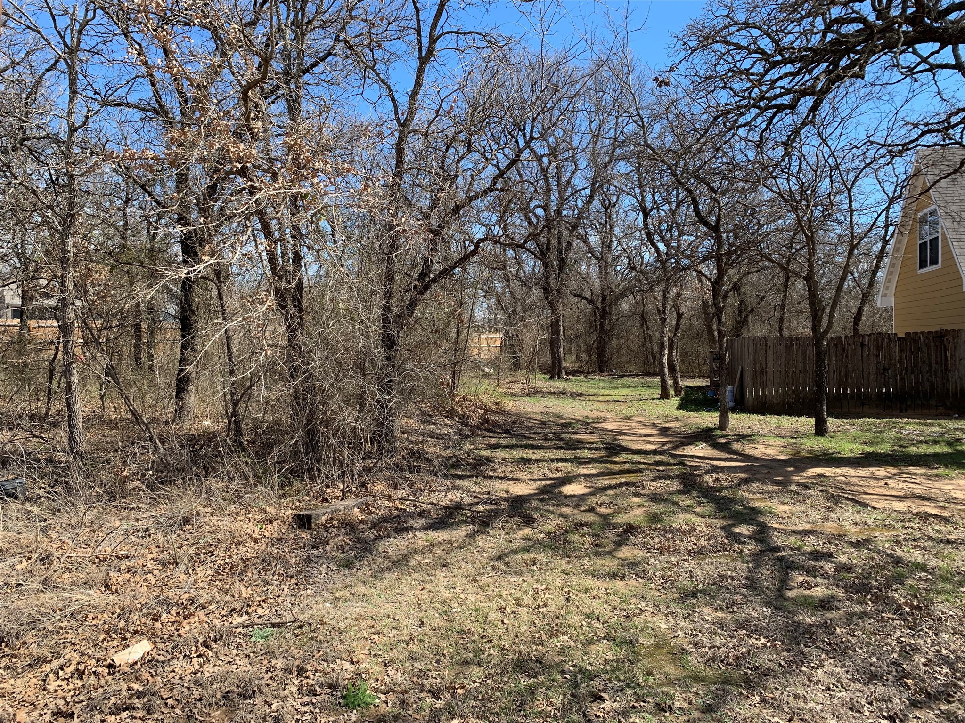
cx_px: 482
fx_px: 725
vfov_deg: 53.1
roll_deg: -0.1
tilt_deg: -4.1
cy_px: 362
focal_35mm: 26
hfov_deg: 67.3
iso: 25
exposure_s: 1/1076
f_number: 1.8
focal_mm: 4.25
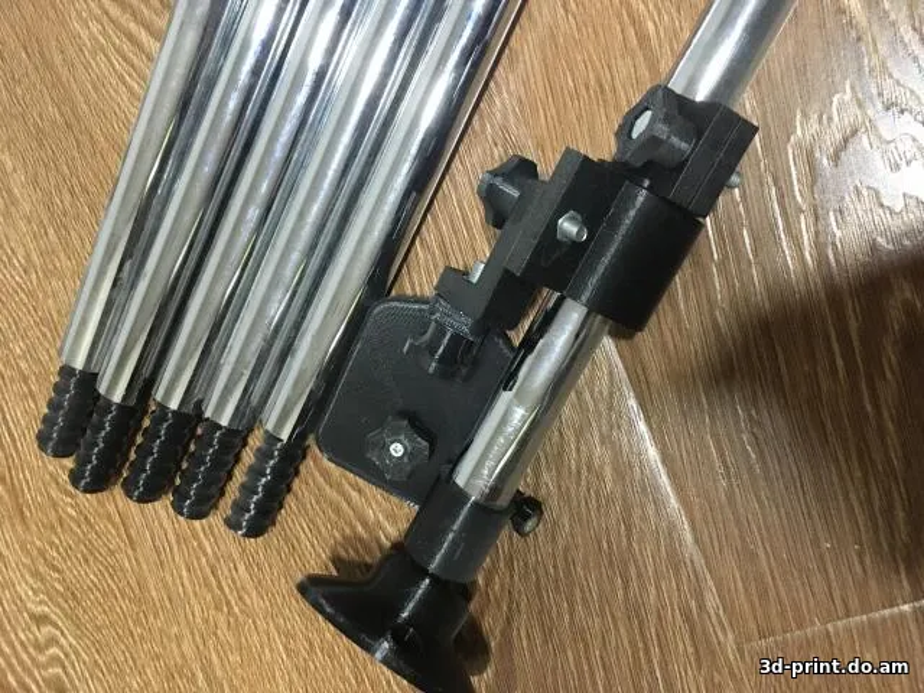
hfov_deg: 61.7
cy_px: 346
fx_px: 774
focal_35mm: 29
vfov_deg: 48.2
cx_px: 462
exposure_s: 1/17
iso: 320
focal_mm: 4.15
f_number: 2.2
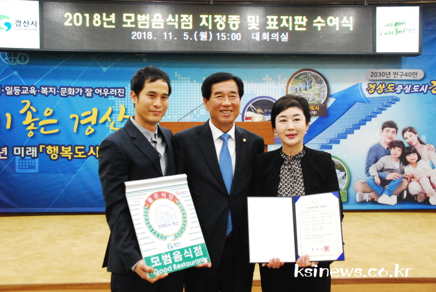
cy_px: 146
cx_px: 218
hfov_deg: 42.3
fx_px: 564
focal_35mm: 46
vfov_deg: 29.0
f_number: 6.3
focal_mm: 31
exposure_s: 1/100
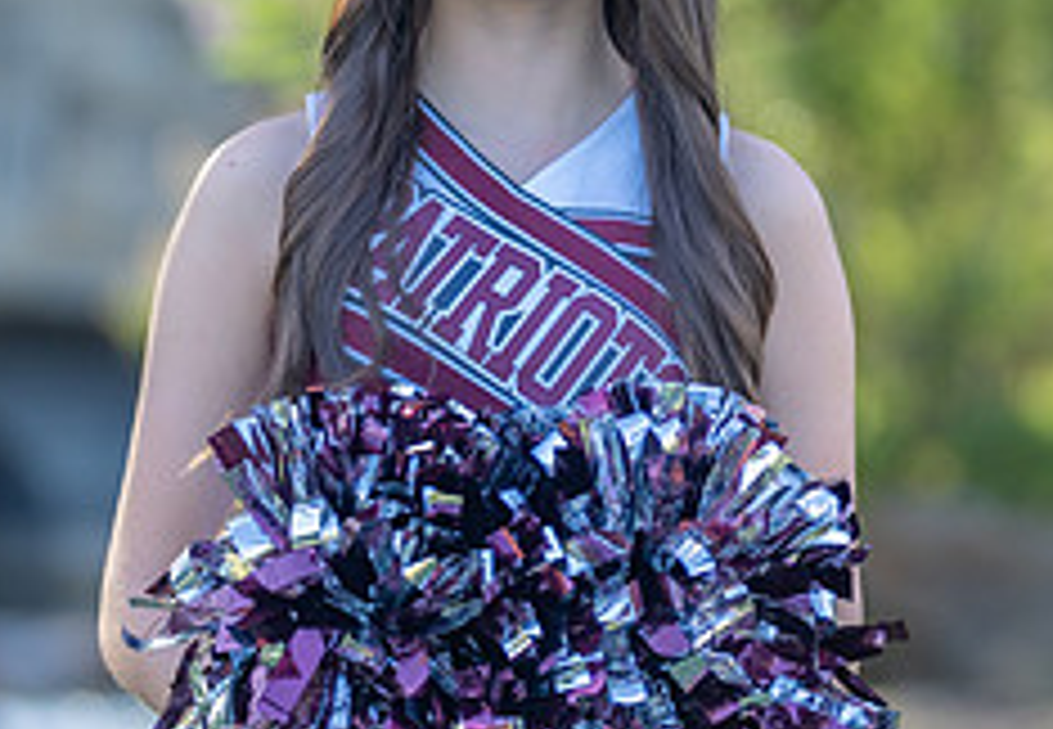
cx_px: 563
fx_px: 10655
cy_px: 300
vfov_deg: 3.9
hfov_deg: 5.7
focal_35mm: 360
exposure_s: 1/320
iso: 125
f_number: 2.8
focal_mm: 127
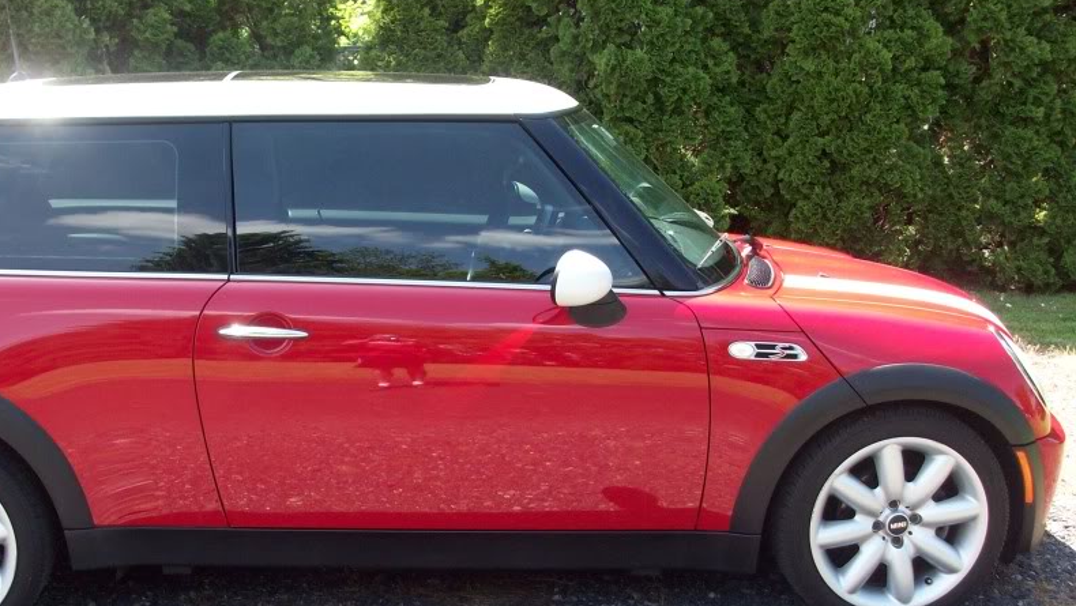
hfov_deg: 42.5
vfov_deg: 24.8
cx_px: 402
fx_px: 1370
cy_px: 421
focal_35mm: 48
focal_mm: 5.7
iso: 64
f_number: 2.8
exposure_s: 1/165
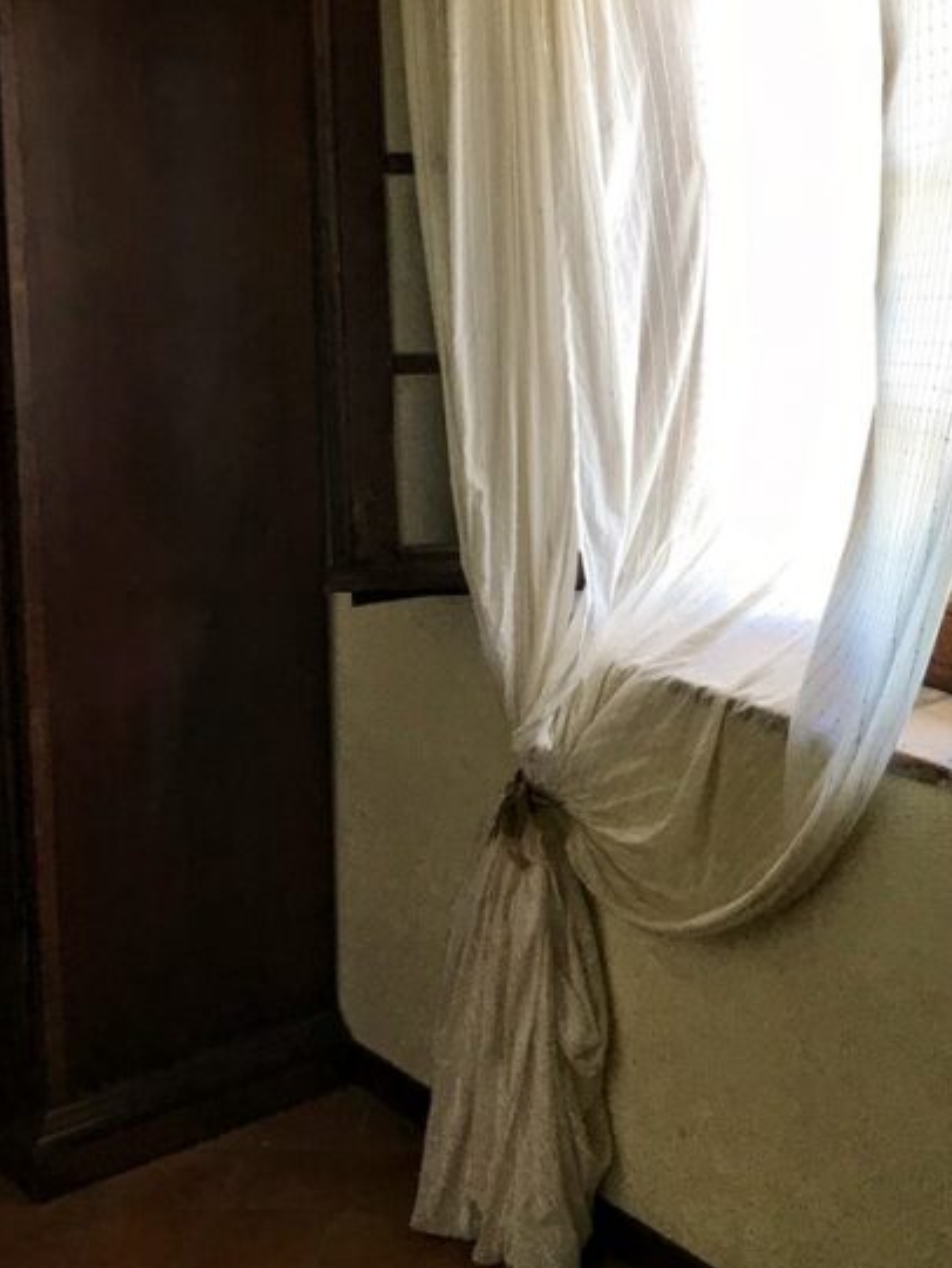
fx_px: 1943
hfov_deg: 27.3
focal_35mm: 53
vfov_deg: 35.7
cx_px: 652
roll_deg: -0.7
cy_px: 403
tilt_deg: -5.6
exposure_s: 1/33
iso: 25
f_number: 1.8
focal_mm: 3.99
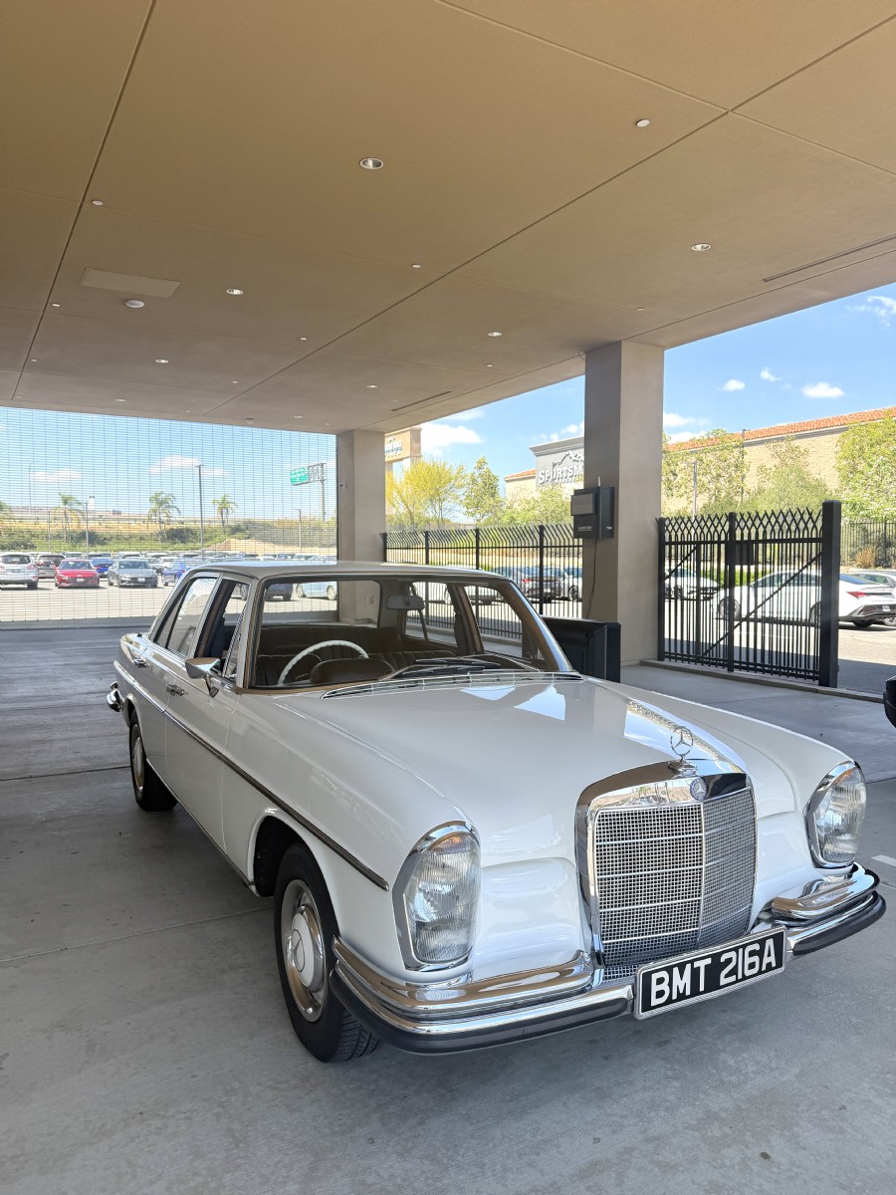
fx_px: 828
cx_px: 448
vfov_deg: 71.6
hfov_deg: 56.8
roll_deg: +0.7
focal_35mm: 24
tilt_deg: -2.4
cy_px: 598
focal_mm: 6.76
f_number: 1.78
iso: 80
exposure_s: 1/1464
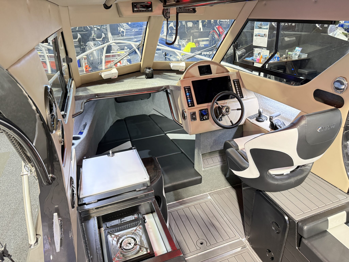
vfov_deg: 56.8
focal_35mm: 24
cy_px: 131
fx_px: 242
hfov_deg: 71.6
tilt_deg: -24.5
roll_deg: +1.9
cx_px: 174
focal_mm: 6.76
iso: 800
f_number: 1.78
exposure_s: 1/33
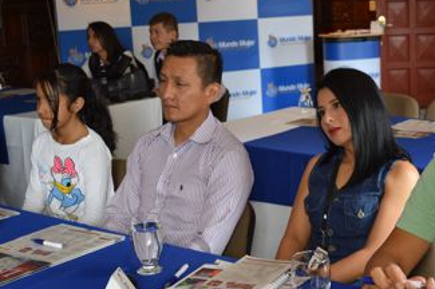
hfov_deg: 33.0
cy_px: 161
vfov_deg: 22.6
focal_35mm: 60
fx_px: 724
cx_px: 302
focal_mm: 26
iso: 500
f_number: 4
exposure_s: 1/60
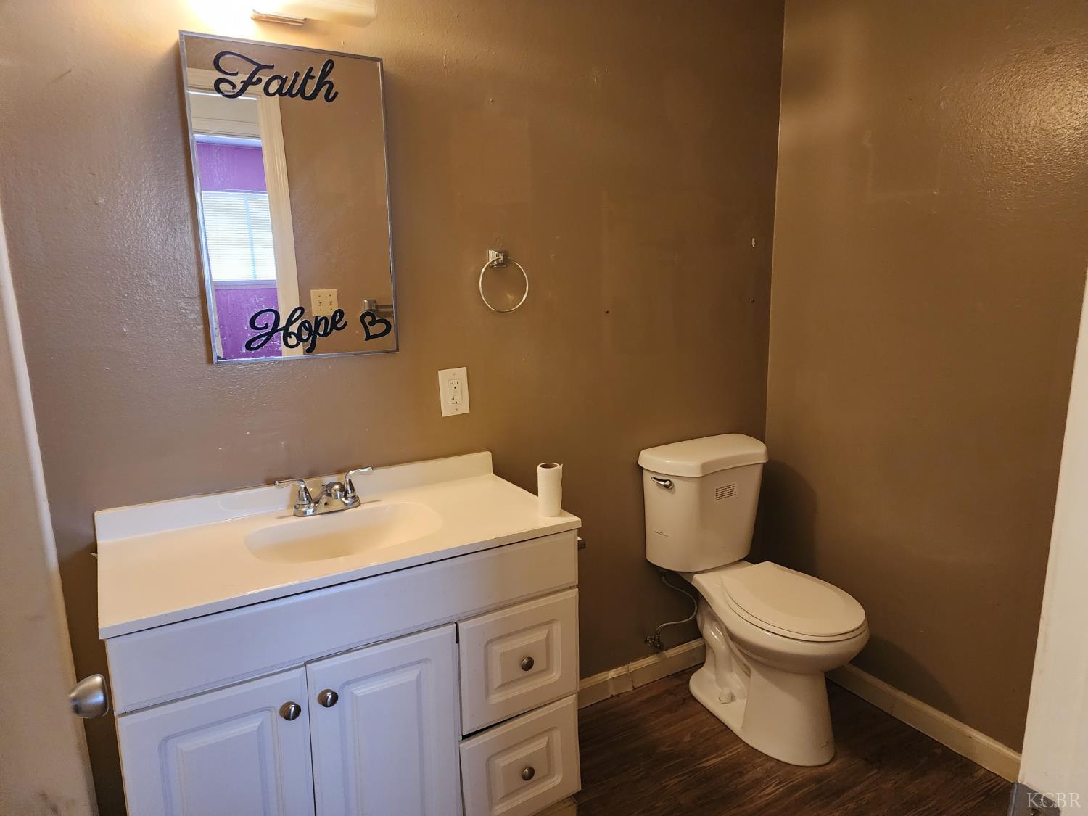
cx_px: 544
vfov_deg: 58.9
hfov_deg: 73.9
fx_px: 723
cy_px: 408
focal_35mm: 23
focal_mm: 6.4
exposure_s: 1/60
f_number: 1.8
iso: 640
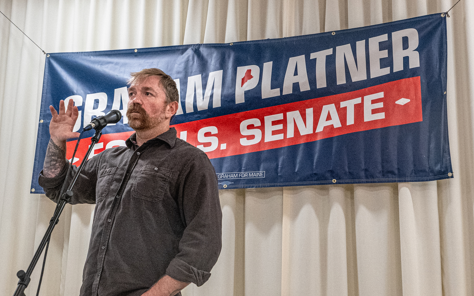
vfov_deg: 26.3
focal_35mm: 49
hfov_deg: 41.1
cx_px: 237
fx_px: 633
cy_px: 145
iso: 6400
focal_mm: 32
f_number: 6.3
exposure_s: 1/320
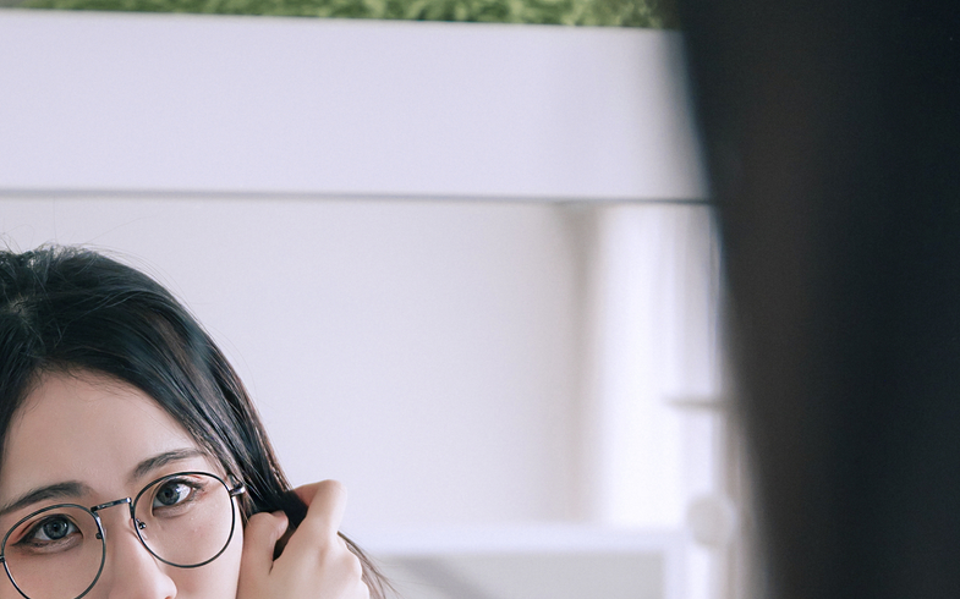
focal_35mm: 128
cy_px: 1034
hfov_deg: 16.3
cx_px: 571
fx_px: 3348
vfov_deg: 9.8
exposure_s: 1/80
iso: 320
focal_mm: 41
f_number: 2.8
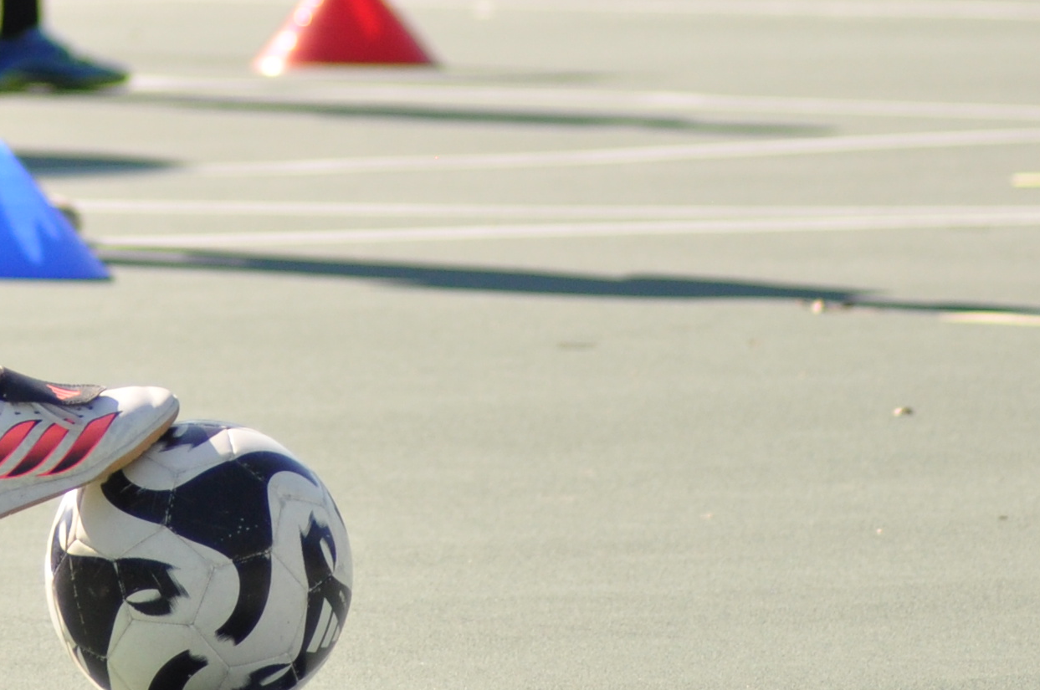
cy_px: -382
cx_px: -437
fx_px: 14185
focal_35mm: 492
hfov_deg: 4.2
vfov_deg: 2.8
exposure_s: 1/1250
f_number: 4.5
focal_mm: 95
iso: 400
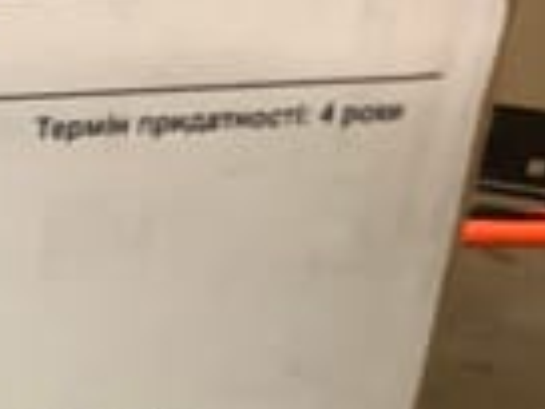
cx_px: -333
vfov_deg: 12.8
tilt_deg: -27.1
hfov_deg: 15.6
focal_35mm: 114
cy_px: 423
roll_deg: +0.7
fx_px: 1795
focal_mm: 3.3
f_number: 2.4
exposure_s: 1/33
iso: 320
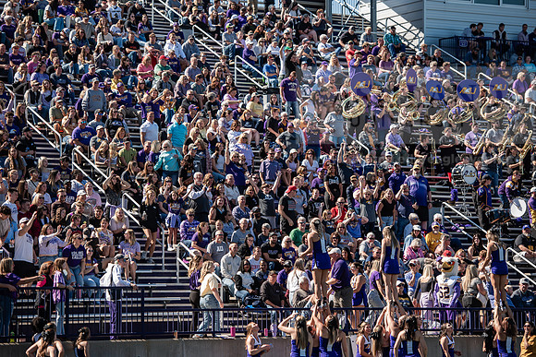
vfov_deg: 10.2
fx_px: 2010
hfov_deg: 15.2
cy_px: 178
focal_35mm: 135
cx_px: 268
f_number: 3.5
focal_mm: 135
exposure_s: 1/640
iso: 100
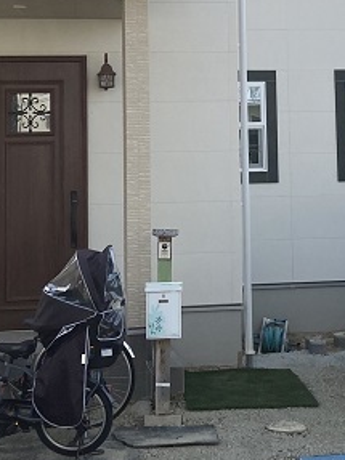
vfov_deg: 24.3
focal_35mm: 78
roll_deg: +1.3
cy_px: 42
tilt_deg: +6.7
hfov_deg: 18.8
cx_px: 255
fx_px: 1037
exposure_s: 1/1779
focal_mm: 3.99
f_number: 1.8
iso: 20
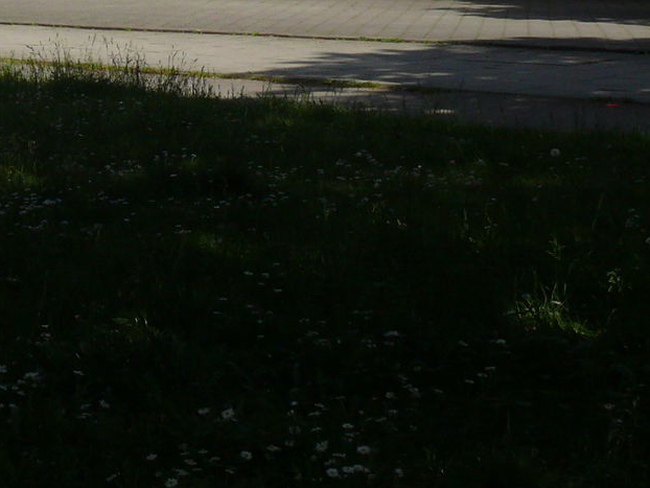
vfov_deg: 13.2
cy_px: -177
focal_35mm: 108
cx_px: -95
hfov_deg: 17.5
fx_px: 2029
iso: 100
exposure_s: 1/400
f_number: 7.1
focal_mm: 7.4
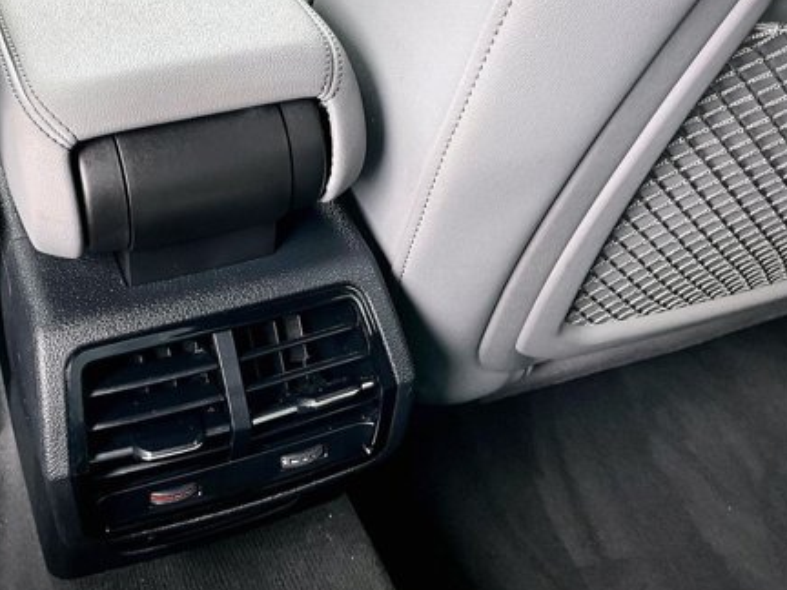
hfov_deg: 42.7
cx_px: 215
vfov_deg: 33.4
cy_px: 209
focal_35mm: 43
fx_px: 978
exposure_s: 1/95
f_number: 1.8
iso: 64
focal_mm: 3
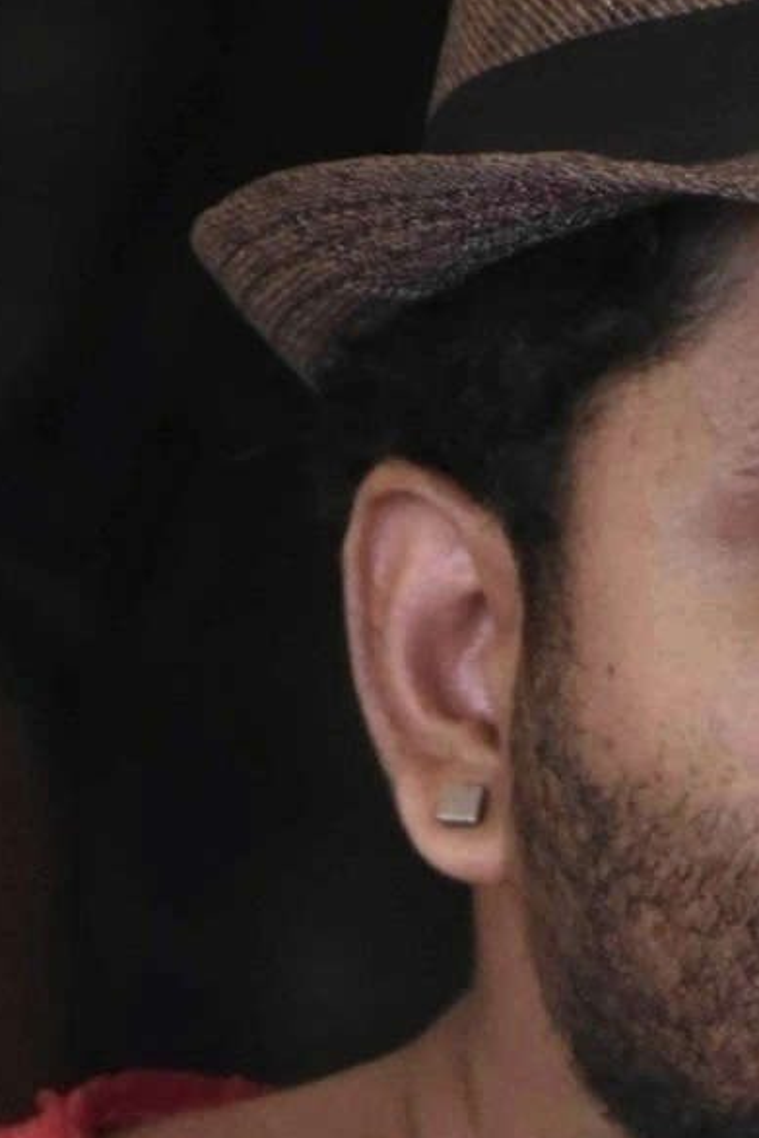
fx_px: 19247
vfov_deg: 3.4
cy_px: 1328
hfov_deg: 2.3
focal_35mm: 609
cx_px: 938
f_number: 5.6
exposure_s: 1/125
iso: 2500
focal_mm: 122
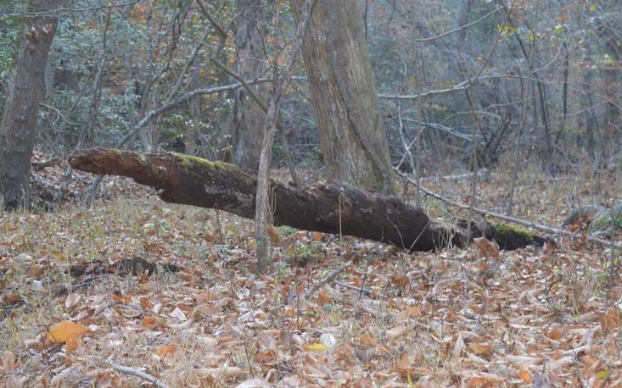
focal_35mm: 105
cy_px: 256
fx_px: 1780
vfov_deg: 12.4
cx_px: 164
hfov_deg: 19.7
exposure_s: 1/60
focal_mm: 35
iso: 800
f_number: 5
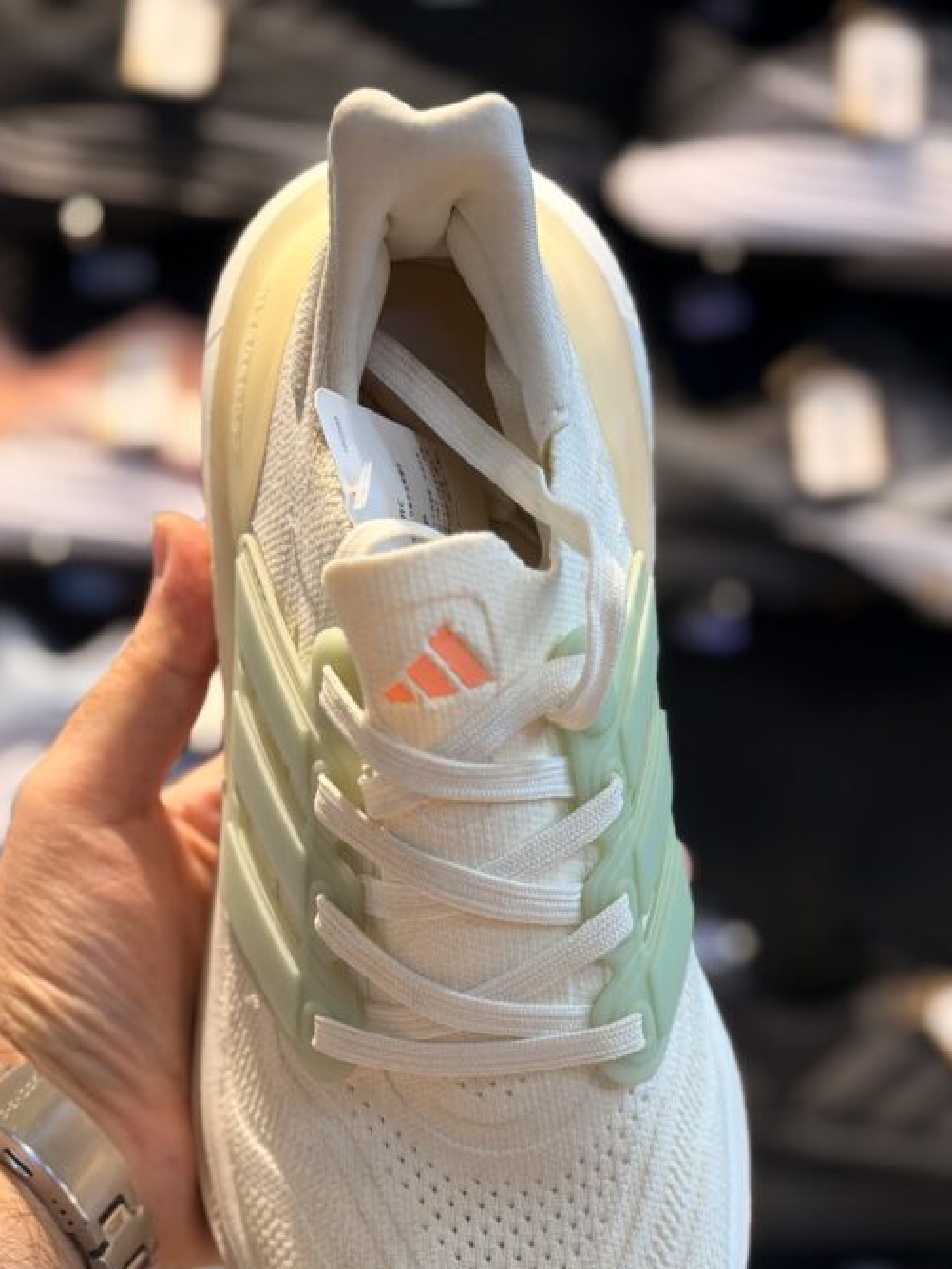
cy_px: 877
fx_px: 2457
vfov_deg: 28.7
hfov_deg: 21.9
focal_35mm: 67
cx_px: 473
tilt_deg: -6.4
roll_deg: -0.9
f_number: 1.78
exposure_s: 1/100
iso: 64
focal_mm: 6.76
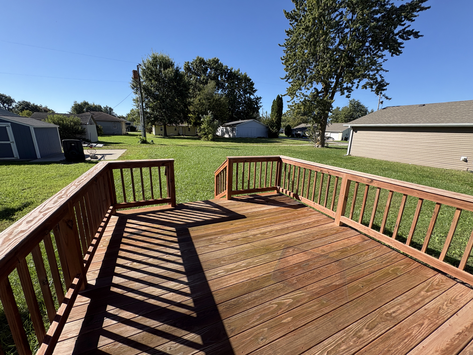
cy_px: 178
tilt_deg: -15.0
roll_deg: -2.3
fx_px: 191
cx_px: 236
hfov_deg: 102.1
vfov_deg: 85.7
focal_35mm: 14
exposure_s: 1/1034
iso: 40
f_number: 2.2
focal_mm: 2.22
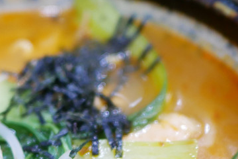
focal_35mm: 78
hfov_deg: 25.4
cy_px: 221
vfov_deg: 16.3
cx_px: 34
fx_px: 516
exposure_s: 1/60
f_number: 1.7
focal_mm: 15
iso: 800
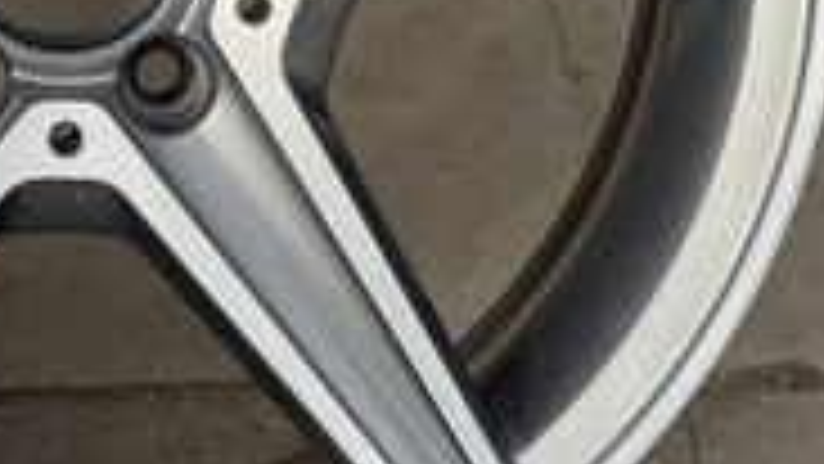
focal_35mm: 191
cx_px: 56
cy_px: 14
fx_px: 4174
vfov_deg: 6.3
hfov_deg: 11.2
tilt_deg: -45.8
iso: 32
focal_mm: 7.5
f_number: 2.2
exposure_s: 1/547
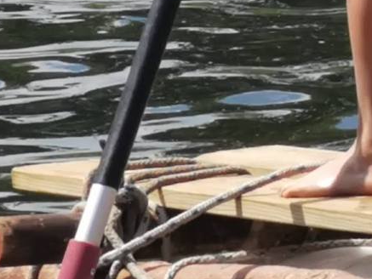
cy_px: 287
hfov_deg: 6.3
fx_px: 3397
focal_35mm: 316
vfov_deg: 4.7
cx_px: 199
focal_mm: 14.46
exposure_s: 1/516
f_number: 3.4
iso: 50
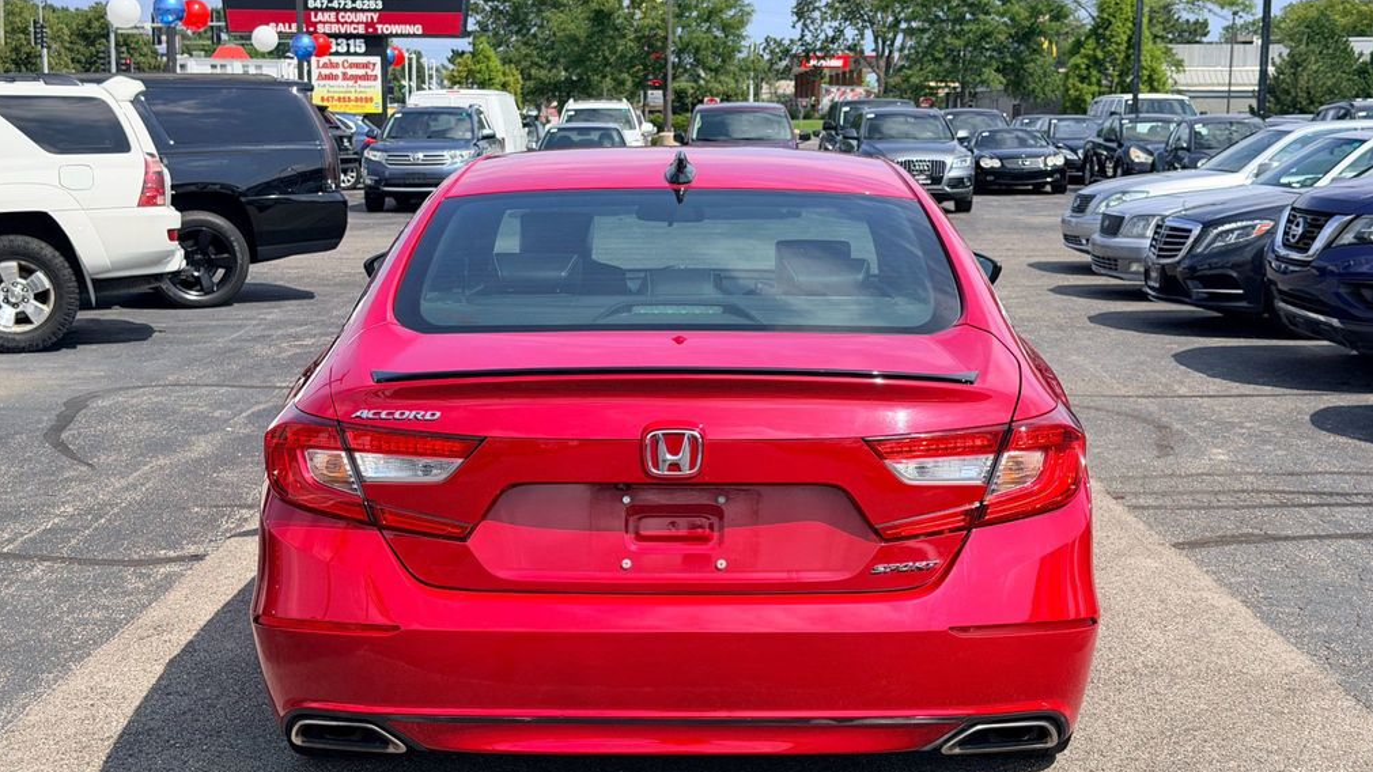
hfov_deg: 39.2
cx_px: 688
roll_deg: -1.0
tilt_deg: -7.2
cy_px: 368
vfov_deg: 22.6
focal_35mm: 53
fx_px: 1929
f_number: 1.78
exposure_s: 1/4098
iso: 100
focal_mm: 6.76
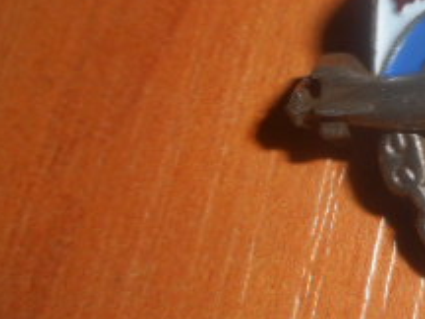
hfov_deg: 24.6
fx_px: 909
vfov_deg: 19.8
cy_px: 102
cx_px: 460
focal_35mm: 74
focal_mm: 4.5
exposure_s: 1/25
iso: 80
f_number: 10.5
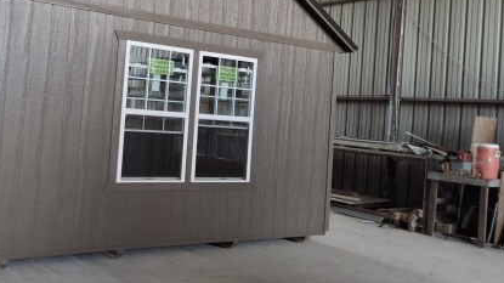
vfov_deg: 28.0
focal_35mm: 42
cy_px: 81
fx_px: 561
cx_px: 141
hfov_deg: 47.0
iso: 80
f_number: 2
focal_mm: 3.08
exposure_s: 1/120
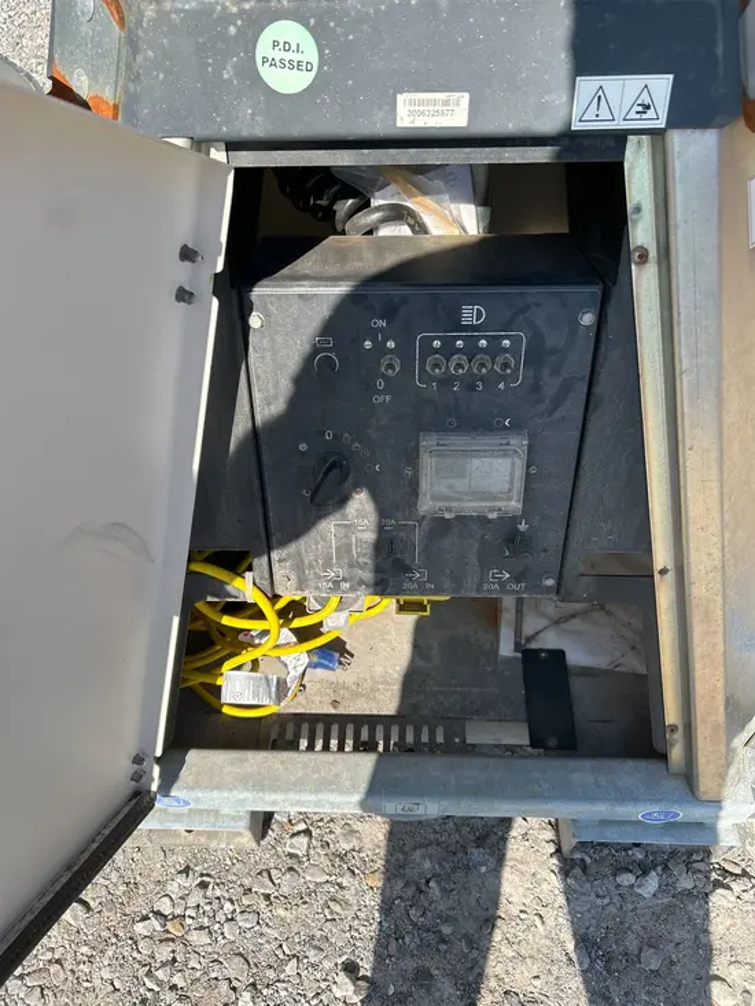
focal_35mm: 26
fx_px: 756
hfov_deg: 53.1
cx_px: 378
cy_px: 503
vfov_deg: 67.3
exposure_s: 1/1808
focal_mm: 5.7
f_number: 1.5
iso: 50
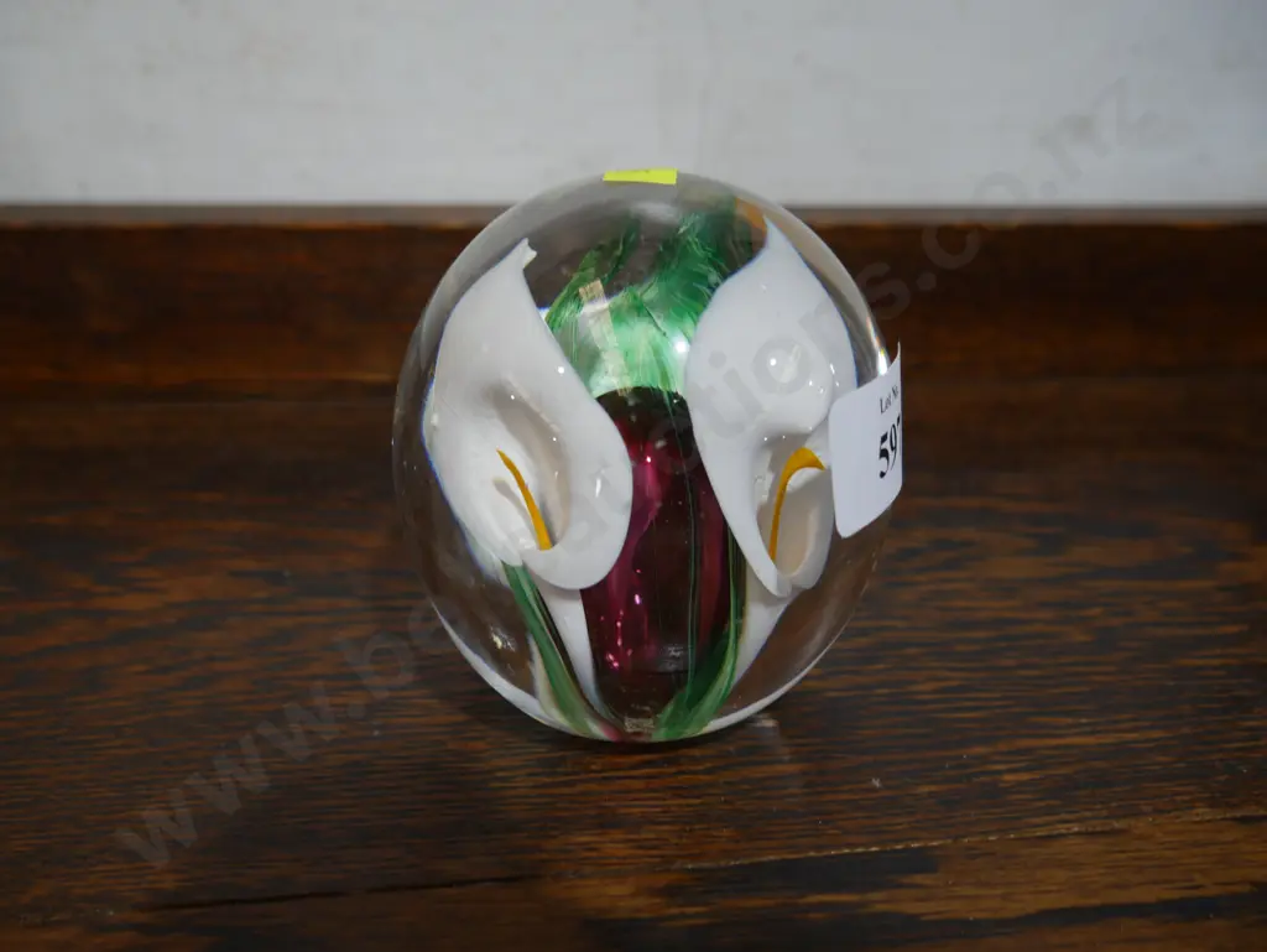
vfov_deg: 46.8
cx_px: 634
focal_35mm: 30
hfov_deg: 59.9
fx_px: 1099
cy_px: 476
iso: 200
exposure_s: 1/60
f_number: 3.6
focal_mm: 15
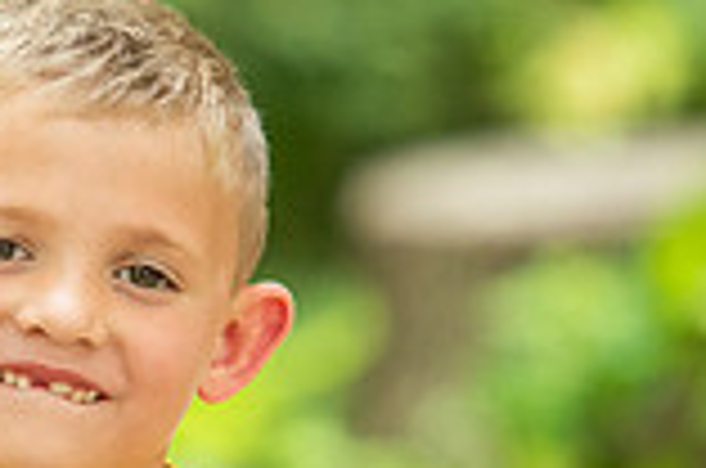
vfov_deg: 2.1
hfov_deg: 3.2
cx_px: -440
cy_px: 462
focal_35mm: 653
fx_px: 12780
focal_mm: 170
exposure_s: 1/320
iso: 640
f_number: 2.8
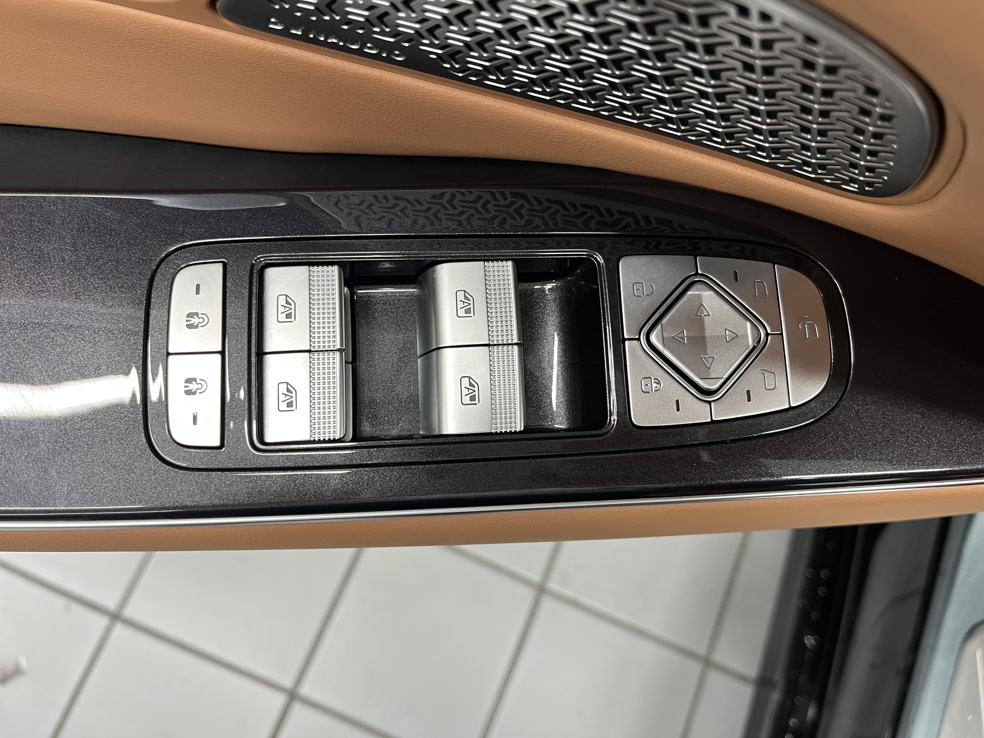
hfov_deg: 67.3
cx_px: 492
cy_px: 369
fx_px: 739
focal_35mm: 26
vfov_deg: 53.1
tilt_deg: -74.0
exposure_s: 1/50
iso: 100
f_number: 1.6
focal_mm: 5.1
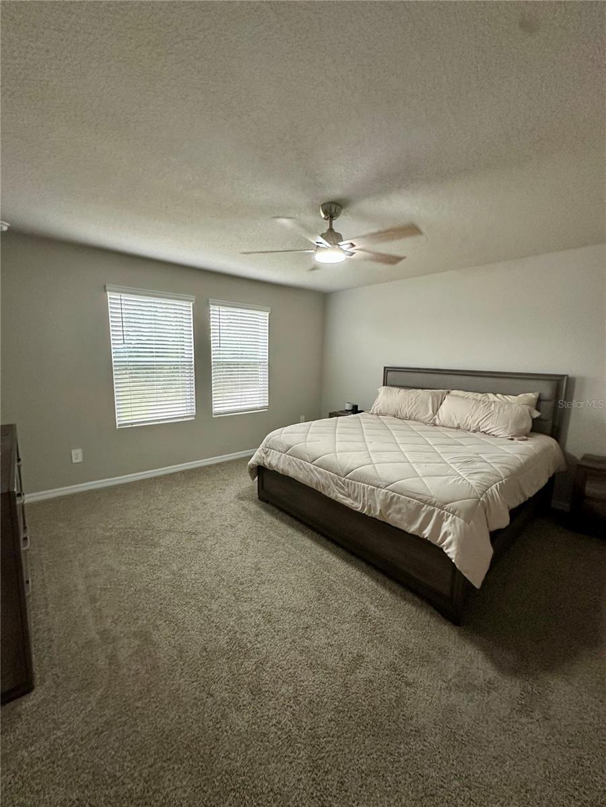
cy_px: 404
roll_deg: -0.3
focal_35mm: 14
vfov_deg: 102.1
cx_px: 303
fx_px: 327
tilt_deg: -8.6
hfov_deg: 85.7
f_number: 2.2
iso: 400
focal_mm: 2.22
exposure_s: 1/60
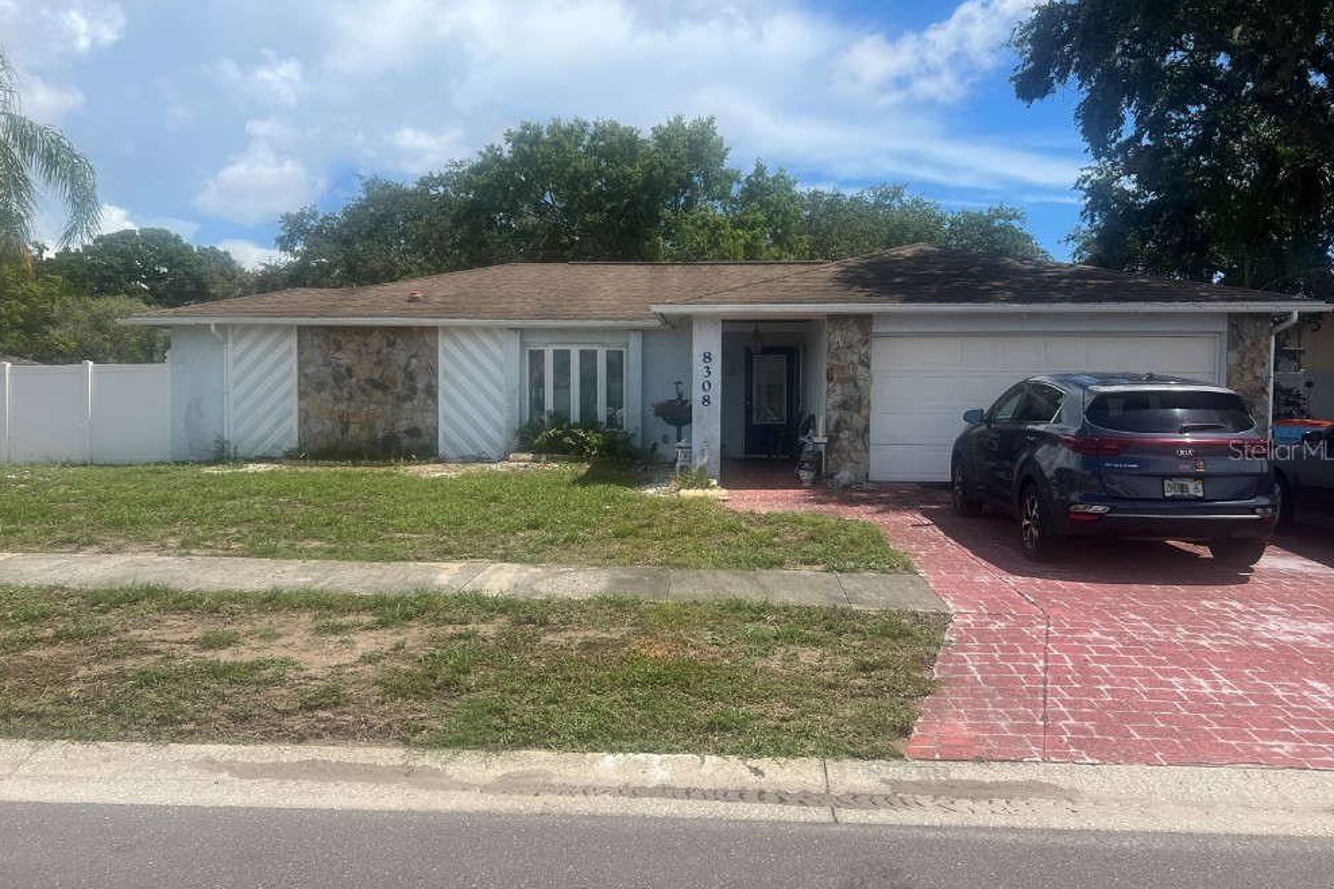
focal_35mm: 28
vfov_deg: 46.4
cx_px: 665
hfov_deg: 65.5
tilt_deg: -2.2
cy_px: 449
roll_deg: -0.7
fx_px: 1037
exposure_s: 1/5076
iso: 50
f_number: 1.5
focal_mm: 5.7
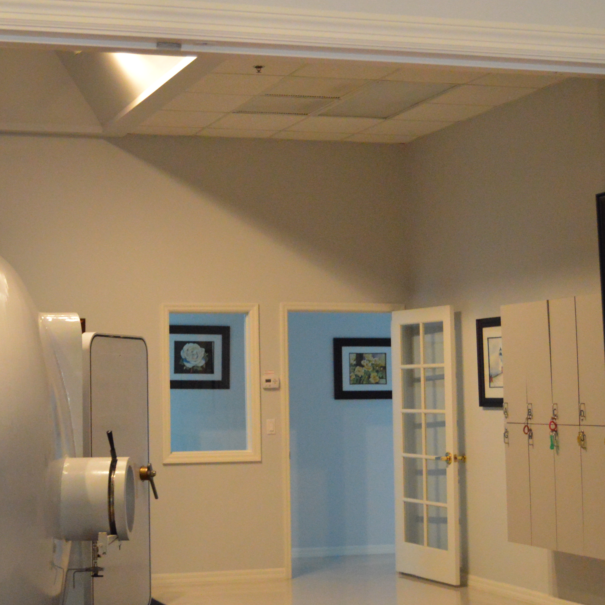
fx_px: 1364
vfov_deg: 25.0
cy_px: 248
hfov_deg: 24.8
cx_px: 169
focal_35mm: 69
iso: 3200
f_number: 4
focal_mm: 26
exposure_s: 1/60
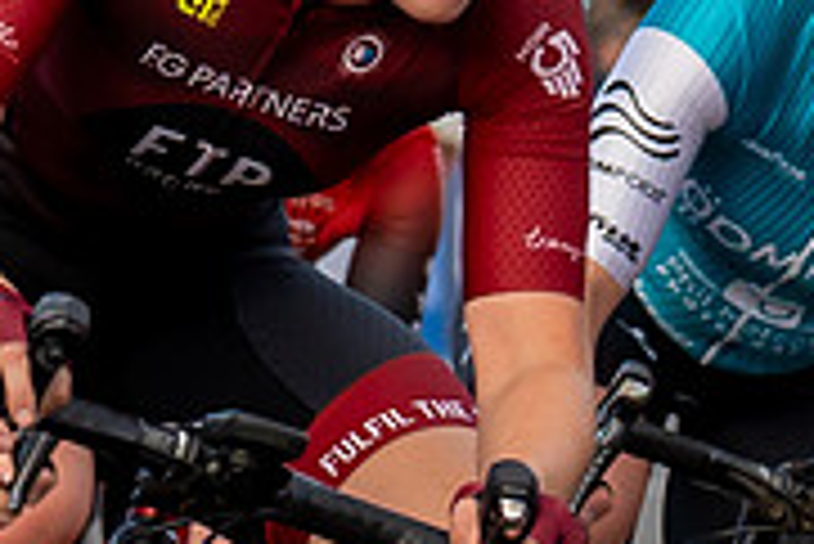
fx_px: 15817
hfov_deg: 2.9
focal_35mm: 699
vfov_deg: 2.0
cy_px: 361
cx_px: -462
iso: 400
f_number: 3.5
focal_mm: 70
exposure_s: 1/800
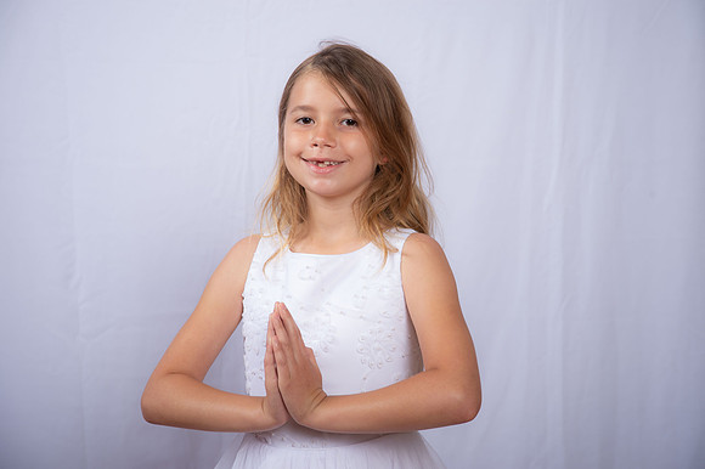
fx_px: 1527
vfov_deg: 17.5
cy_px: 234
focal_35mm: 78
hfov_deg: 26.0
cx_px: 352
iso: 250
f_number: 7.1
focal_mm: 78
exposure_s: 1/160
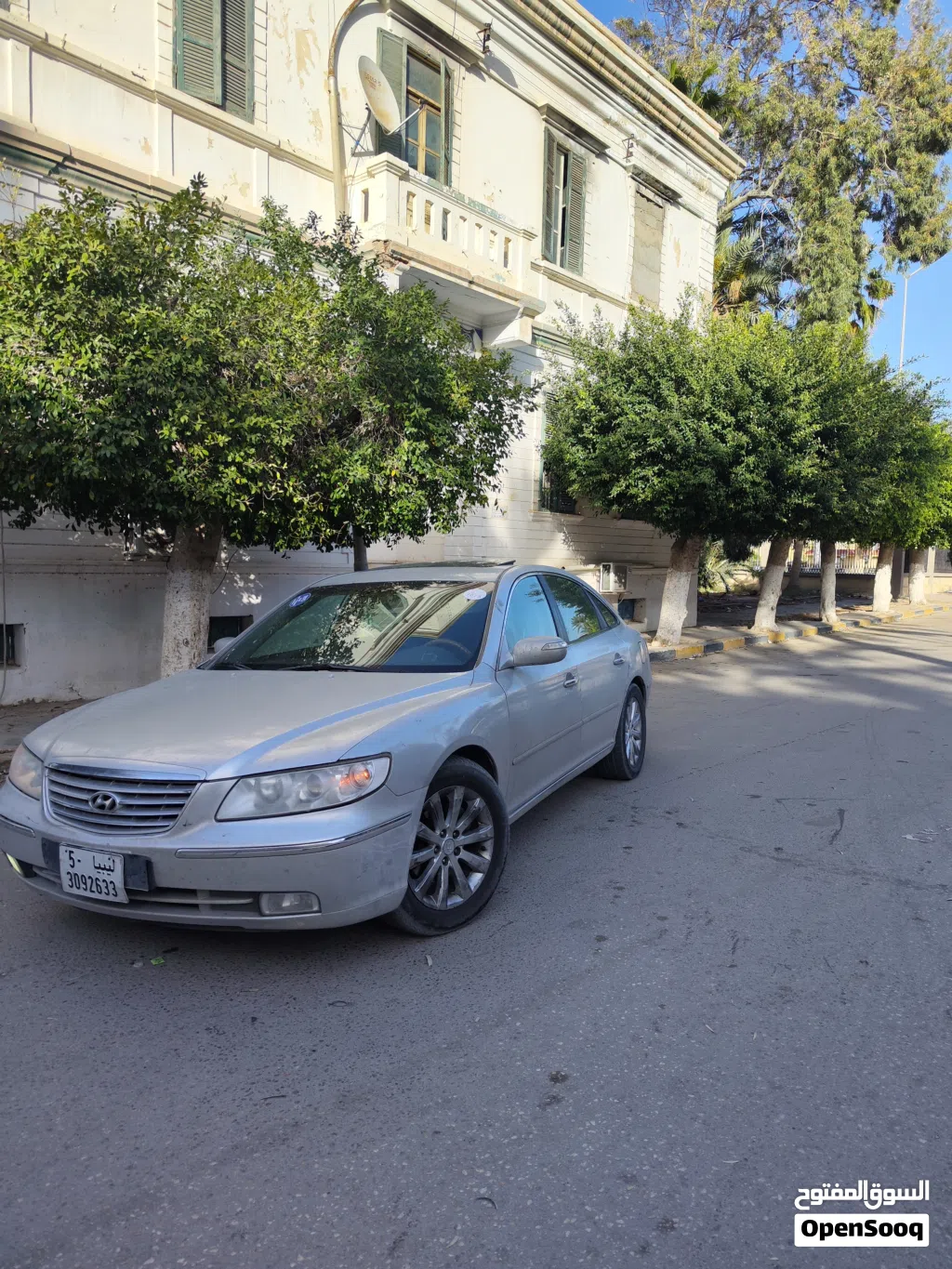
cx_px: 476
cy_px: 634
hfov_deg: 58.9
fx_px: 843
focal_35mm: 23
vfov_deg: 73.9
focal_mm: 7.01
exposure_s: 1/847
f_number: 1.69
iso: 50
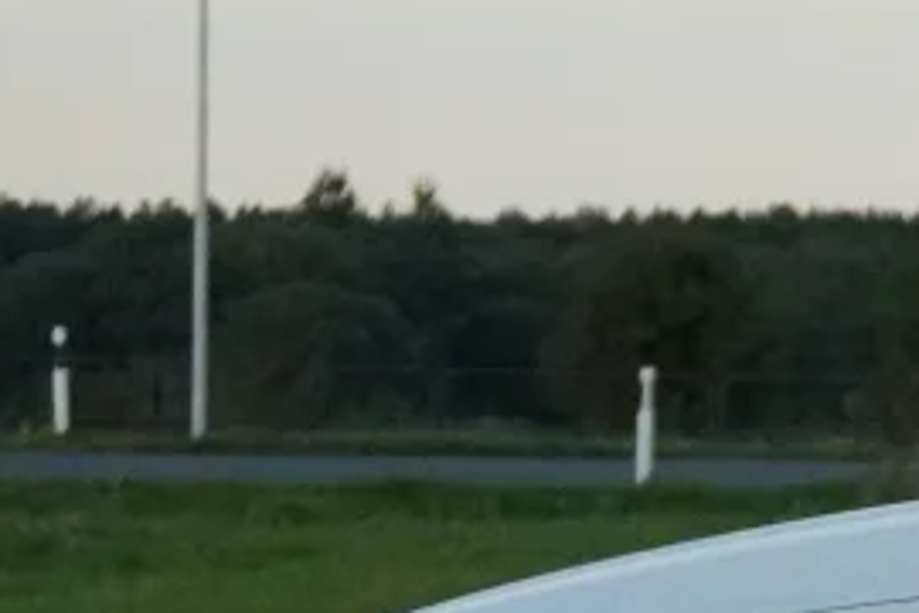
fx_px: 9266
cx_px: 2965
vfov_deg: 3.8
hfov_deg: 5.3
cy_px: 633
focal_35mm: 363
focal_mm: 34
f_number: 5.6
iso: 3200
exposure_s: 1/4000
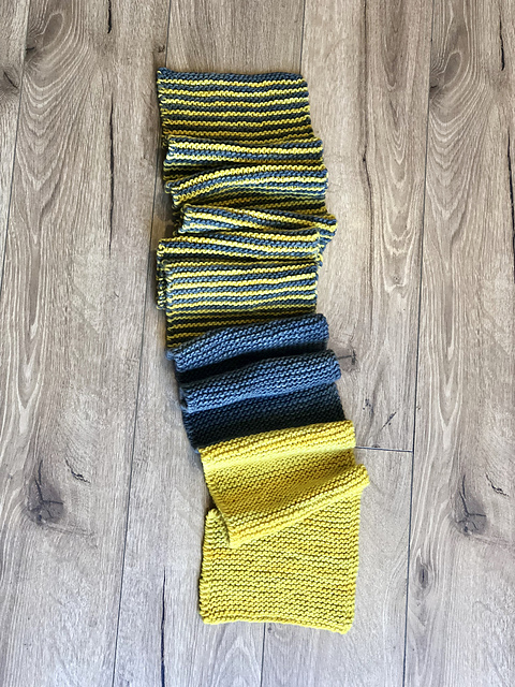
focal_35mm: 57
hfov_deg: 25.7
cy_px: 344
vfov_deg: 33.8
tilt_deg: -77.6
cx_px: 258
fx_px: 1131
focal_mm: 6.6
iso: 125
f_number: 2.8
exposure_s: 1/60
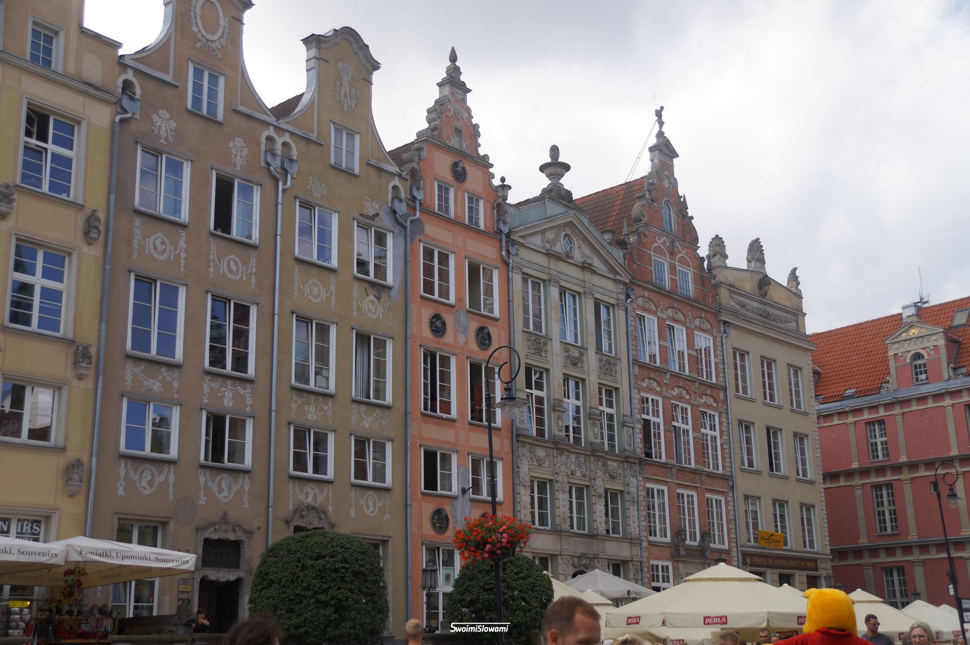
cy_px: 322
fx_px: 1131
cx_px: 485
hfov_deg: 46.4
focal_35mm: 42
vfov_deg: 31.9
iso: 100
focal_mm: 28
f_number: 4.5
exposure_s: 1/400
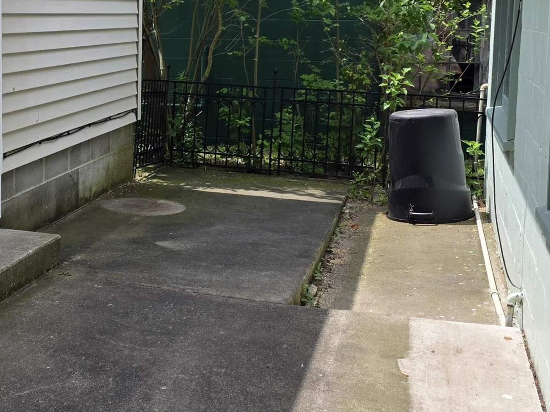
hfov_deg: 31.6
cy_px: 94
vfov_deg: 24.5
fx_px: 937
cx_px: 89
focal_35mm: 59
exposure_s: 1/3333
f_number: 1.7
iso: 80
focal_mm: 6.3
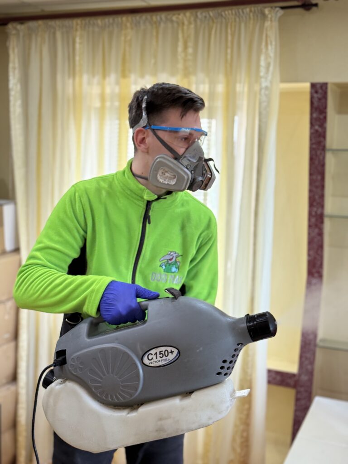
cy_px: 232
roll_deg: -2.1
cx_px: 174
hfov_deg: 30.3
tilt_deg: -5.2
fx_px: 643
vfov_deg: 39.7
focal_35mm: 48
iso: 100
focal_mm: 6.76
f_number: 1.78
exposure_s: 1/100
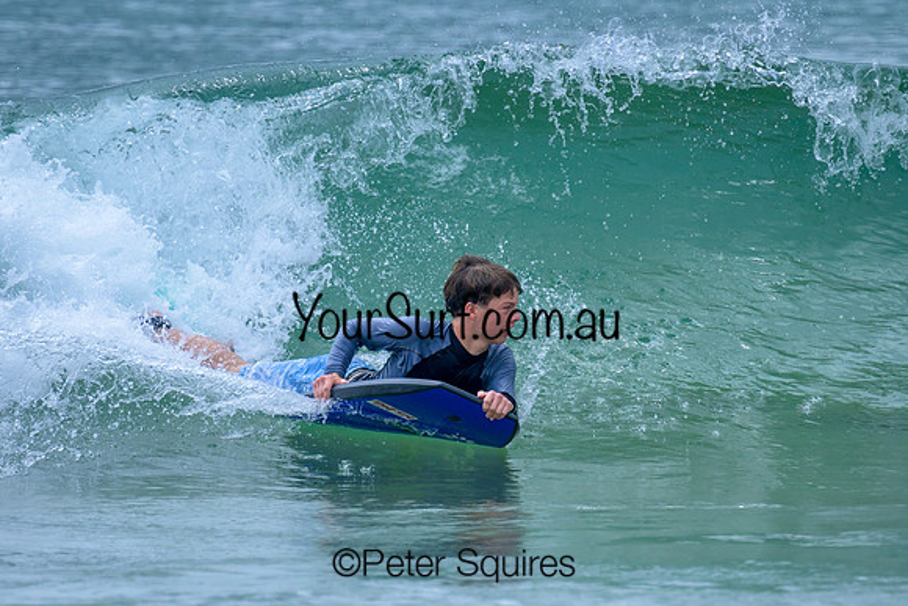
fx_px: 19361
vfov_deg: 1.8
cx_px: 504
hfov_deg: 2.7
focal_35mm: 767
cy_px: 313
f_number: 8
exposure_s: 1/2000
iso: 720
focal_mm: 560
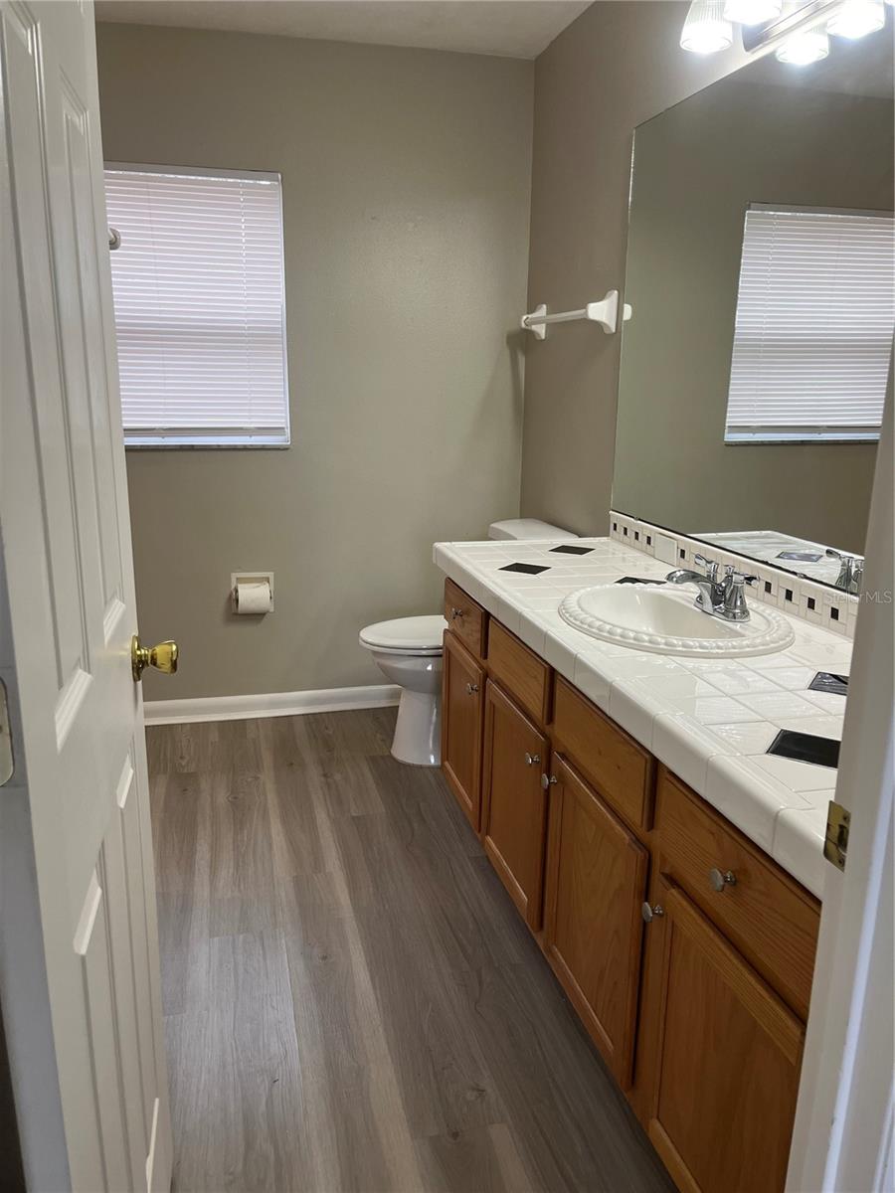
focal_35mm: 26
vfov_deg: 67.3
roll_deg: -0.2
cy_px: 596
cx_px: 448
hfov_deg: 53.1
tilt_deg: -13.7
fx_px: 896
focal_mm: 5.1
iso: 125
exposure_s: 1/121
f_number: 1.6
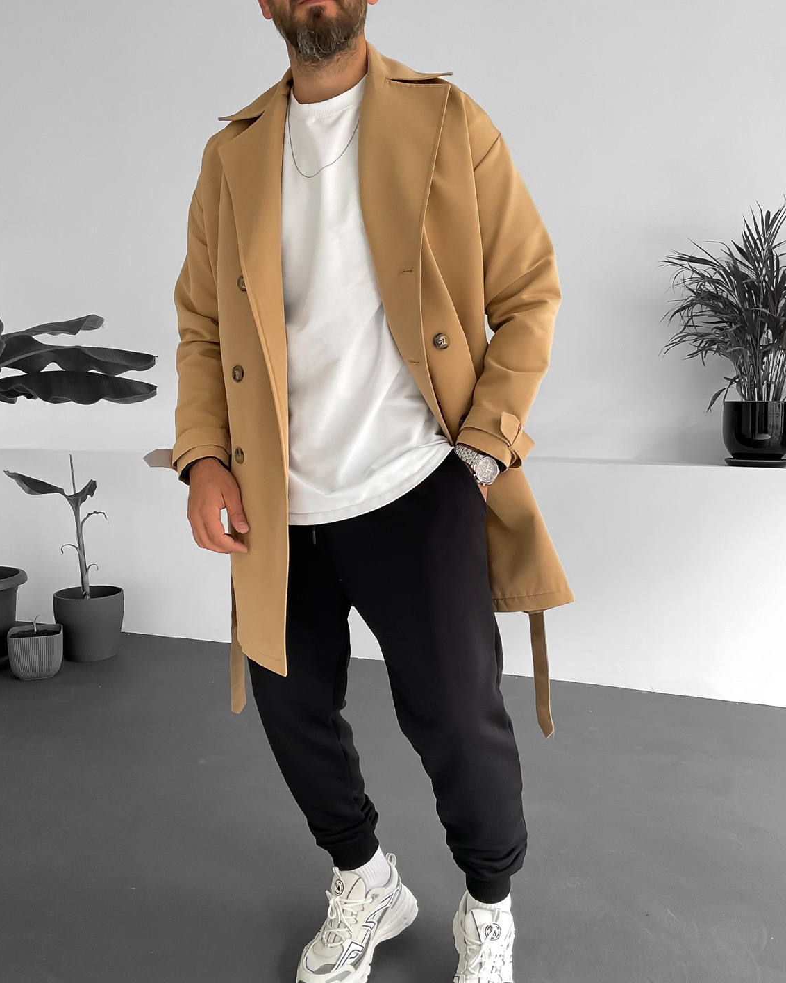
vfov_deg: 55.6
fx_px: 931
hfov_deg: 45.8
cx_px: 375
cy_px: 511
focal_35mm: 32
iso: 64
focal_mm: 3
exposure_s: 1/120
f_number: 1.8
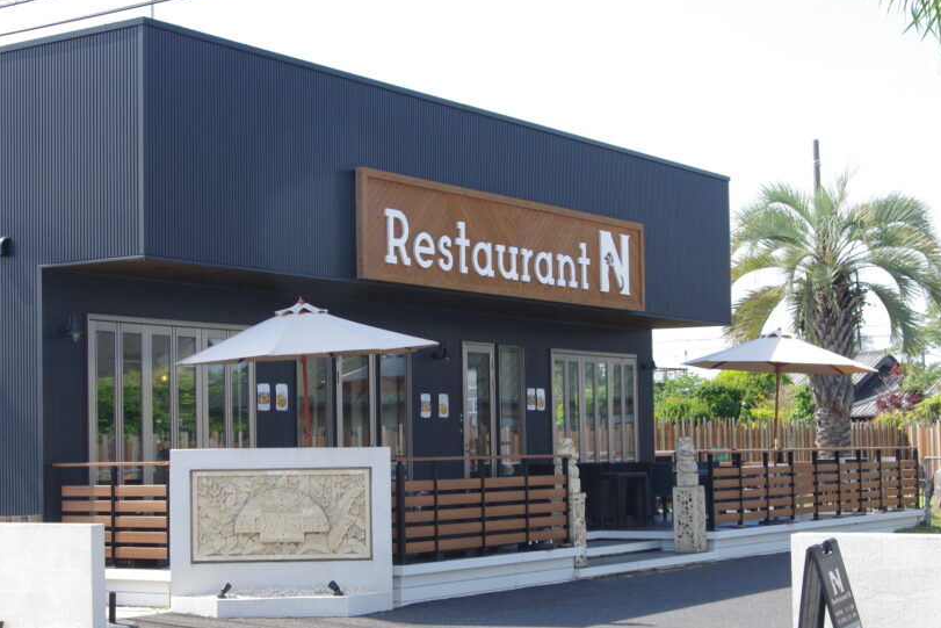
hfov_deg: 28.1
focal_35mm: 72
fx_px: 1882
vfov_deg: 18.9
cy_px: 345
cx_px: 424
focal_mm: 38
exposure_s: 1/125
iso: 400
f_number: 11
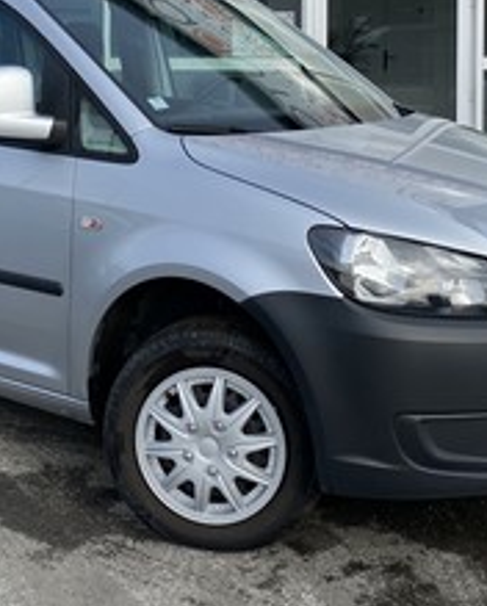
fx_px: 1060
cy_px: 79
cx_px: 213
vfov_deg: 30.7
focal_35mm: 59
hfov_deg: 25.9
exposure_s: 1/2141
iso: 32
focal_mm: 4.25
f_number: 1.8
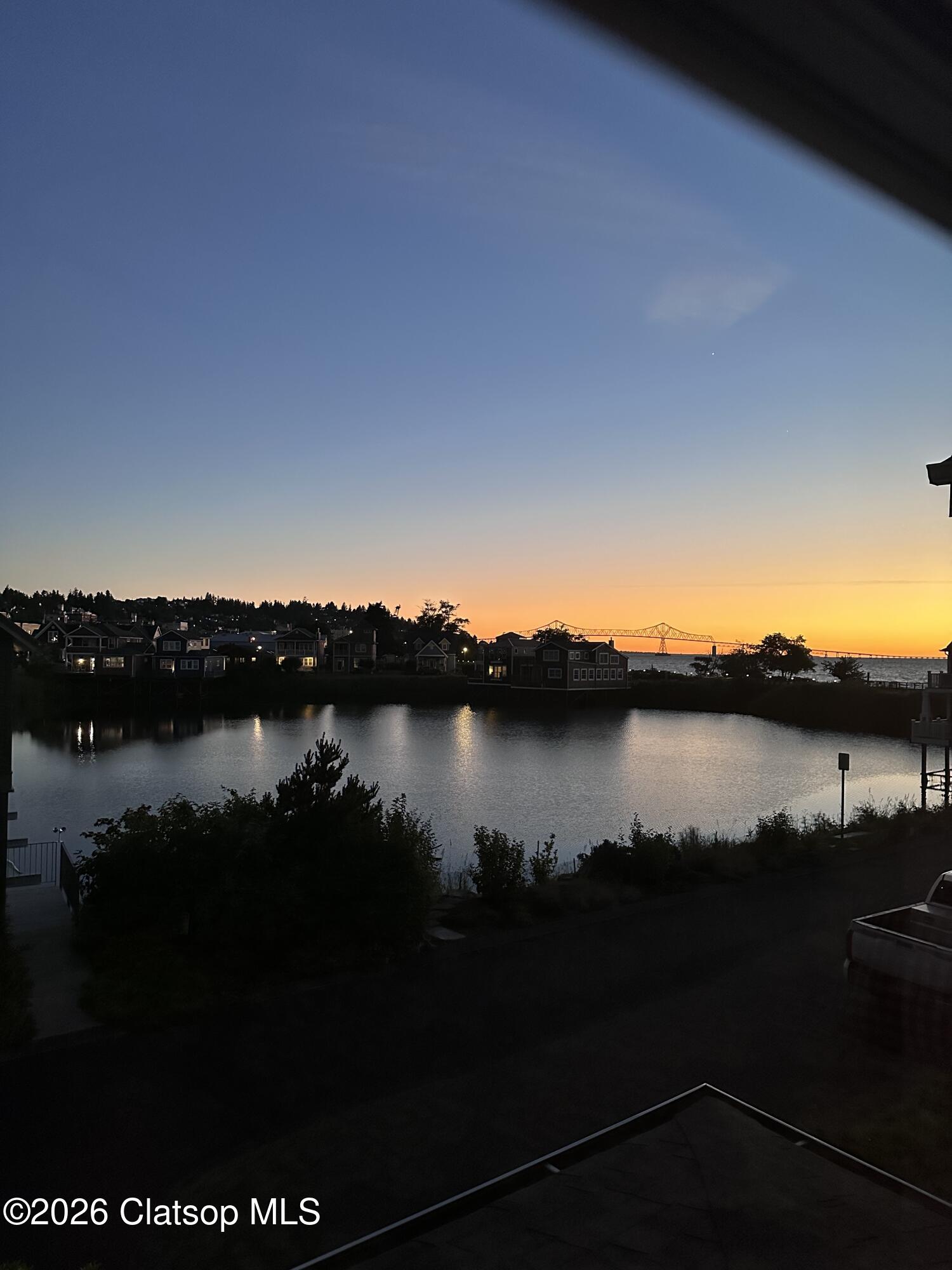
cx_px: 476
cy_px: 635
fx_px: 880
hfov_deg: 56.8
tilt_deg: +1.3
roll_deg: -1.2
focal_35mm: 24
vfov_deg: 71.6
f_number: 1.78
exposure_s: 1/60
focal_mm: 6.86
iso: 800
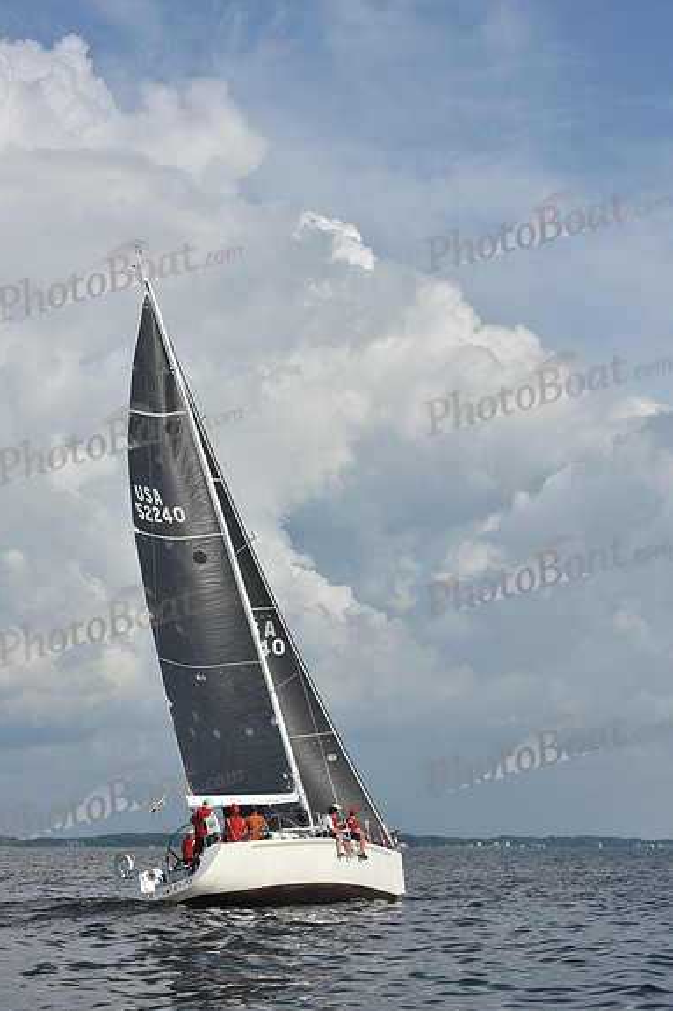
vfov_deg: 19.8
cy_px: 506
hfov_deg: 13.3
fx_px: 2890
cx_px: 335
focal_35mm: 103
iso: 250
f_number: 10
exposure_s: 1/1250
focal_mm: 102
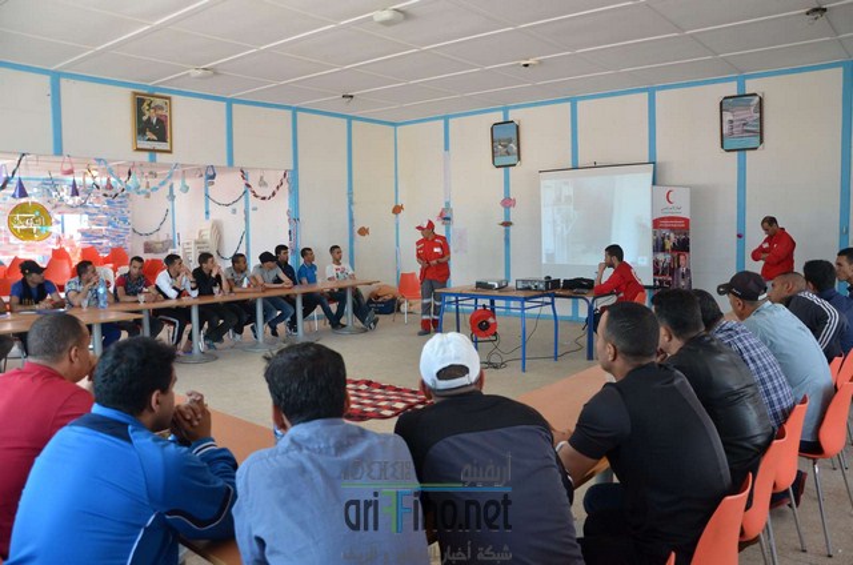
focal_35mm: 27
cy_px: 282
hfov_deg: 67.5
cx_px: 426
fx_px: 638
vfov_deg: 47.7
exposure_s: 1/60
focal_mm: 18
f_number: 4
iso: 450
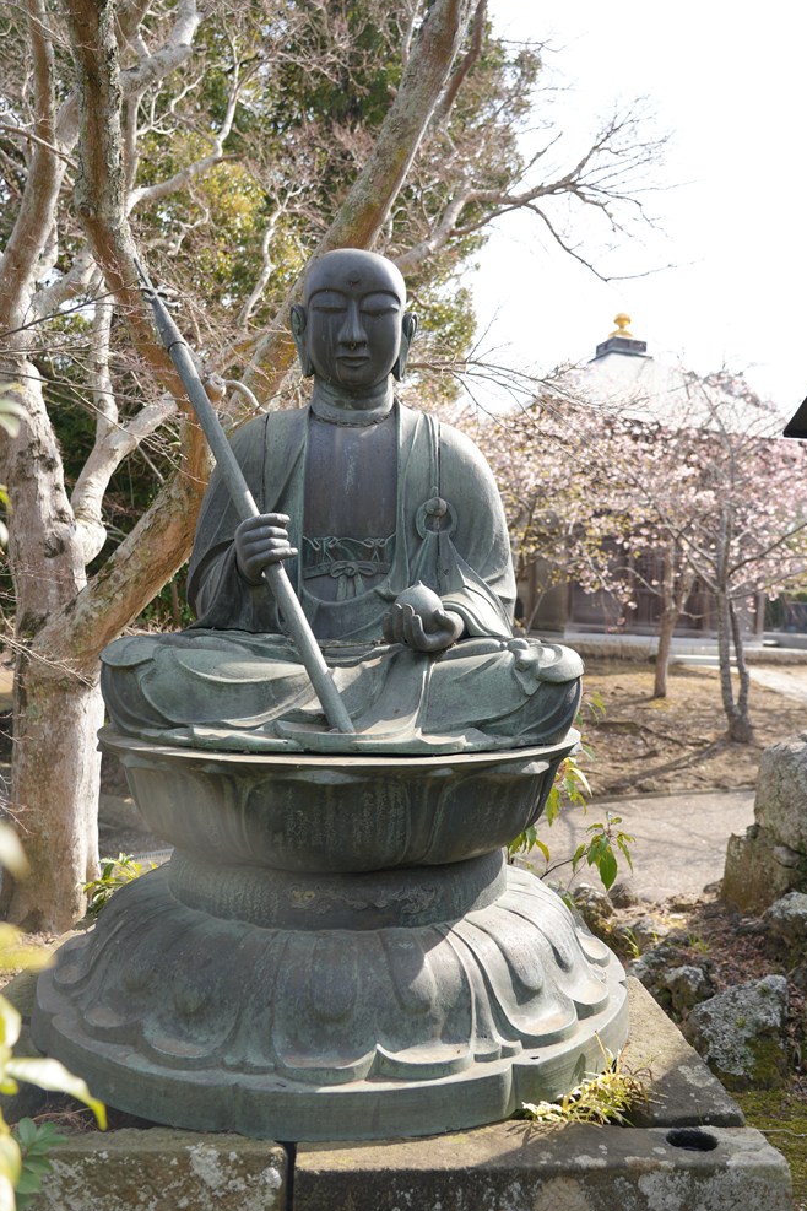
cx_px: 399
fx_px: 941
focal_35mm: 28
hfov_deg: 46.4
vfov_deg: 65.5
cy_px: 616
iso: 100
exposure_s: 1/200
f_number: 4
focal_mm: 27
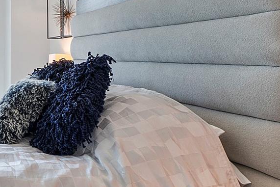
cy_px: 54
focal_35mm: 42
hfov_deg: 36.1
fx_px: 327
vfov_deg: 31.5
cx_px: -55
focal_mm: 10
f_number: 11
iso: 160
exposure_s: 1/15
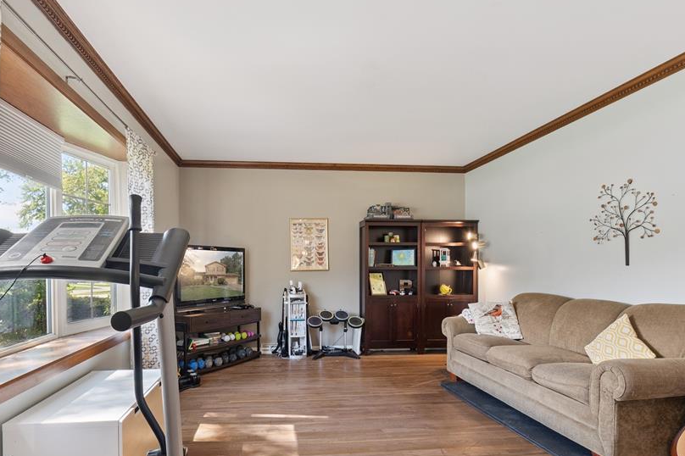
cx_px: 312
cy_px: 269
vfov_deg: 64.0
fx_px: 361
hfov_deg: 86.7
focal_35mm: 19
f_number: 8
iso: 400
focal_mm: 10
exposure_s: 1/15
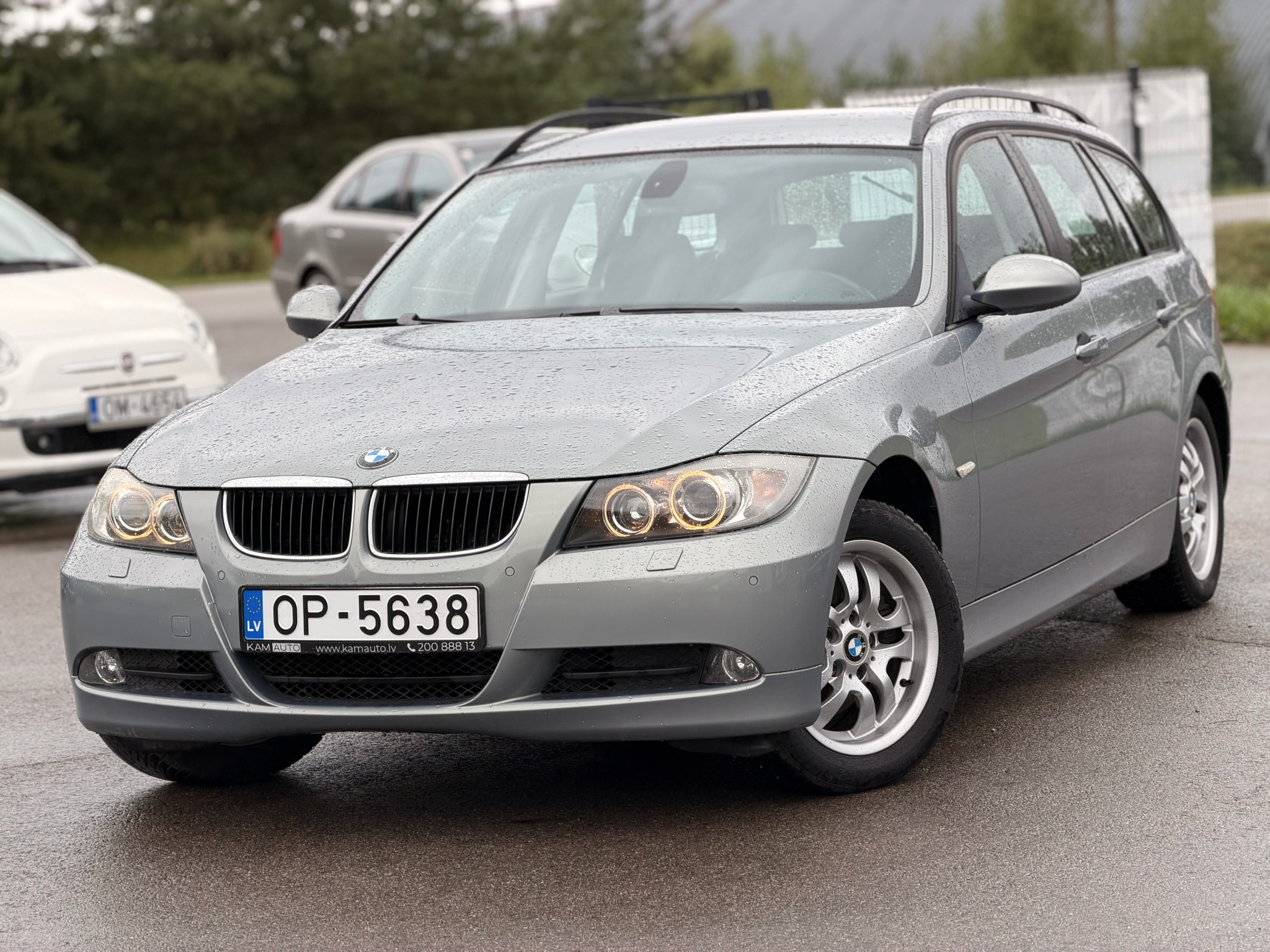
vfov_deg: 14.8
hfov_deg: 19.6
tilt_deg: -5.5
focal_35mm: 100
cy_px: 476
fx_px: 3669
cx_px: 635
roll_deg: +5.0
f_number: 2.8
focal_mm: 16.89
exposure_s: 1/121
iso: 64
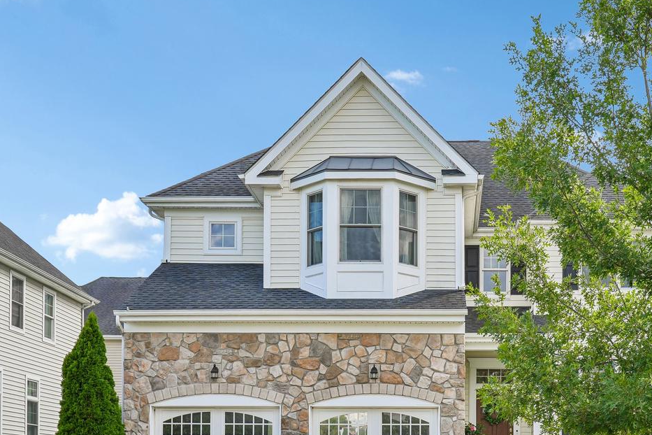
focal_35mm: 54
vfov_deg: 25.0
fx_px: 978
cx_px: 446
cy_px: 259
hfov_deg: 36.4
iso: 100
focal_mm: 35
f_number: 8
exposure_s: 1/160
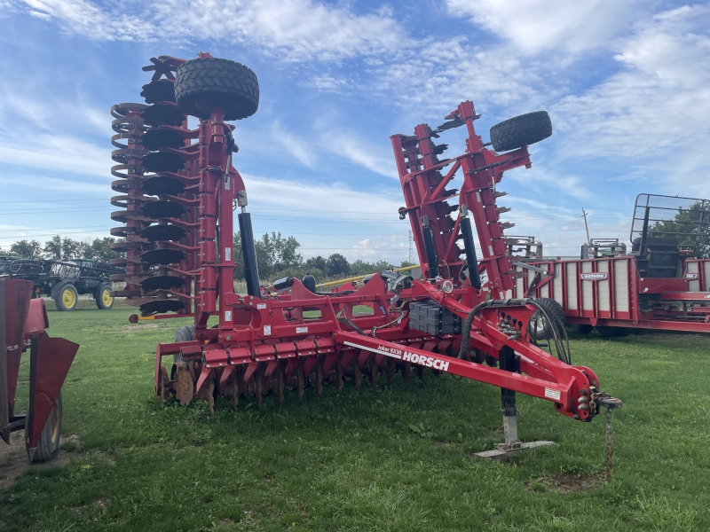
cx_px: 355
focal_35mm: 26
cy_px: 266
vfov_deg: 53.1
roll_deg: +0.3
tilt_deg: +4.2
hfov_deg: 67.3
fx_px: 533
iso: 32
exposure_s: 1/2304
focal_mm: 4.2
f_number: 1.6
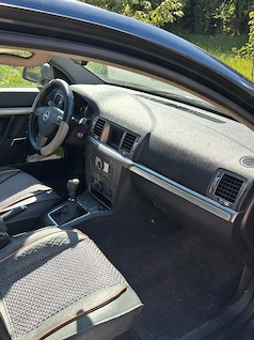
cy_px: 191
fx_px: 333
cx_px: 101
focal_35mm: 34
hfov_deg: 41.5
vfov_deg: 53.8
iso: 25
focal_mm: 4
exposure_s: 1/233
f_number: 1.8
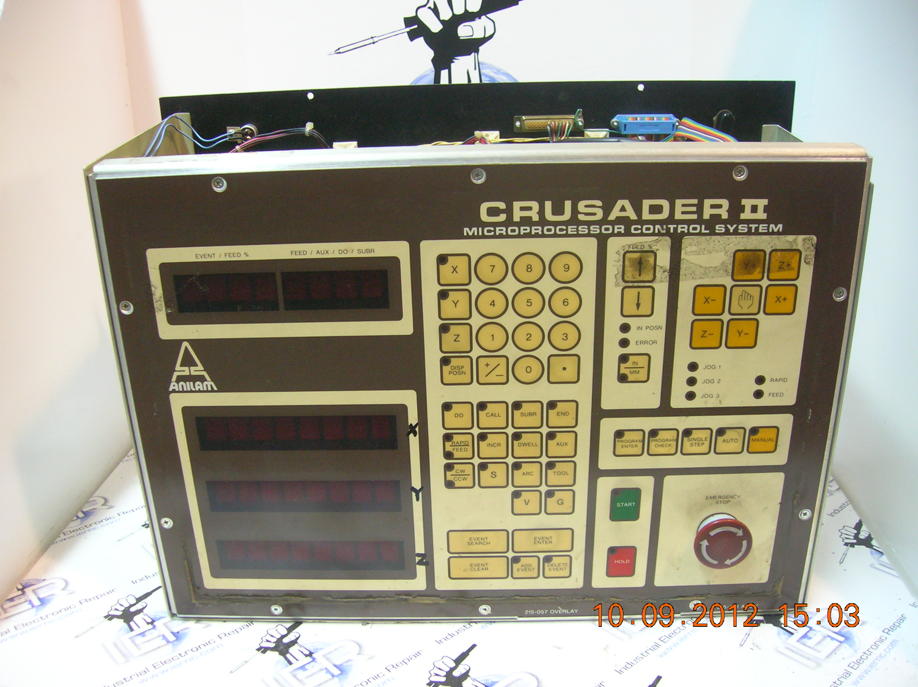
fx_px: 901
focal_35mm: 34
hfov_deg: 54.0
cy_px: 344
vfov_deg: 41.7
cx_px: 459
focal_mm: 5.7
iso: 146
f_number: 2.9
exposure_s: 1/4
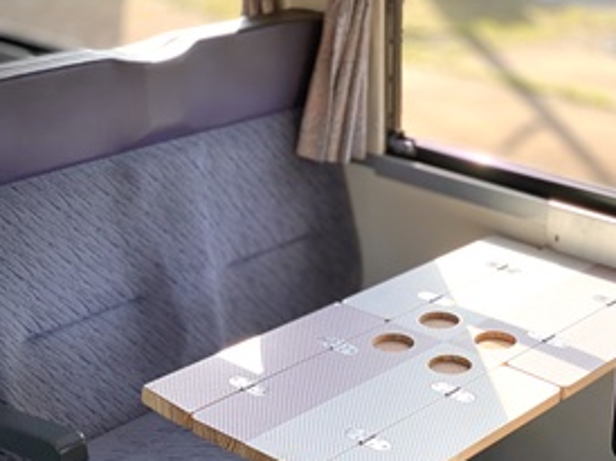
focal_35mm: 76
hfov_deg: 25.5
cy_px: 308
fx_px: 1351
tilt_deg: -23.0
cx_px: 436
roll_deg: -2.1
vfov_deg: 19.3
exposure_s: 1/421
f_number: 2
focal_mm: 6
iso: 20
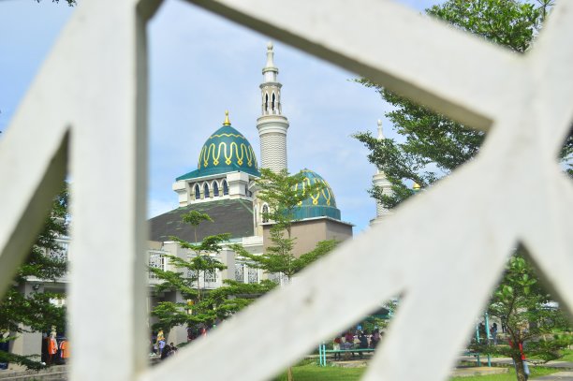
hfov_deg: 49.6
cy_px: 190
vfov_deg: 34.2
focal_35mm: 39
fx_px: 620
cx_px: 286
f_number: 4.5
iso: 100
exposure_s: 1/800
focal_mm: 26
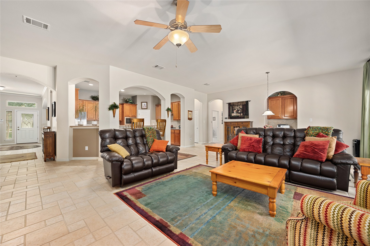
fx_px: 144
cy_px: 123
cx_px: 185
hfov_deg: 104.3
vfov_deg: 81.2
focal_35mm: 14
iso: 800
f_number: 8
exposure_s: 1/1.67
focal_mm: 14
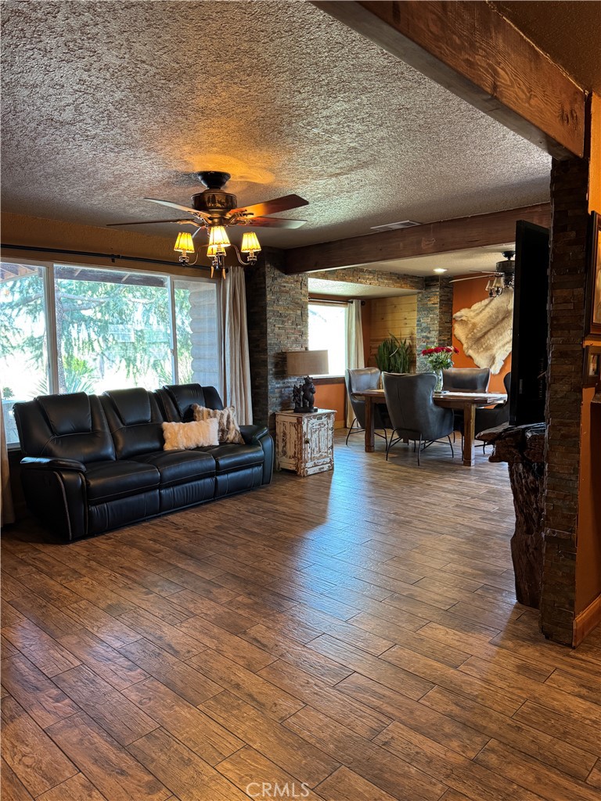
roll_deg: +1.0
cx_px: 300
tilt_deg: -5.2
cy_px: 400
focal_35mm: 24
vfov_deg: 71.6
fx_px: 556
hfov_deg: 56.8
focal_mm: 6.76
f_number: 1.78
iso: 400
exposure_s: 1/60
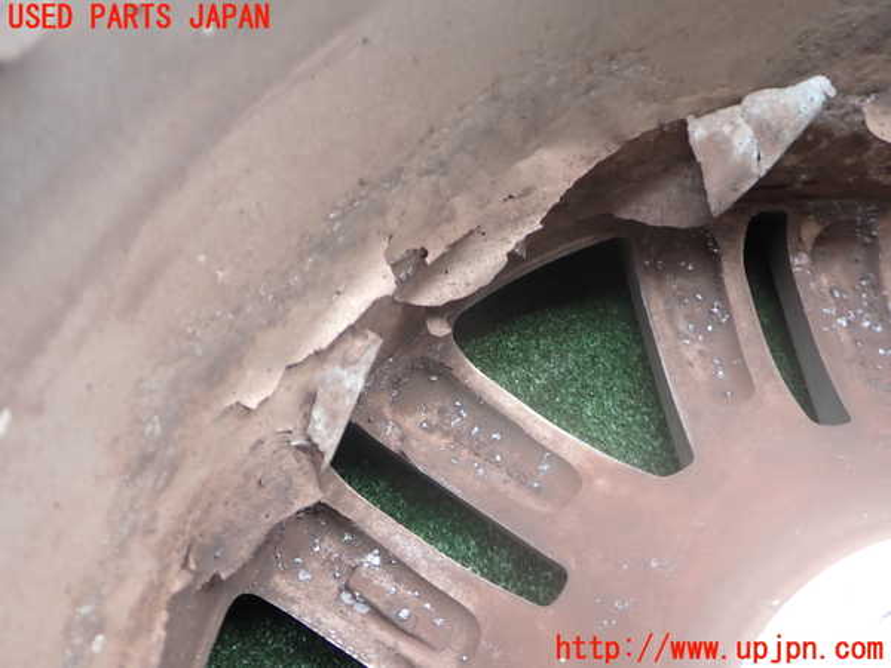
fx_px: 772
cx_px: 446
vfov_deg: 46.8
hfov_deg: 60.0
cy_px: 334
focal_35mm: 30
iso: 100
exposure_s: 1/125
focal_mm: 5.4
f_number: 2.3
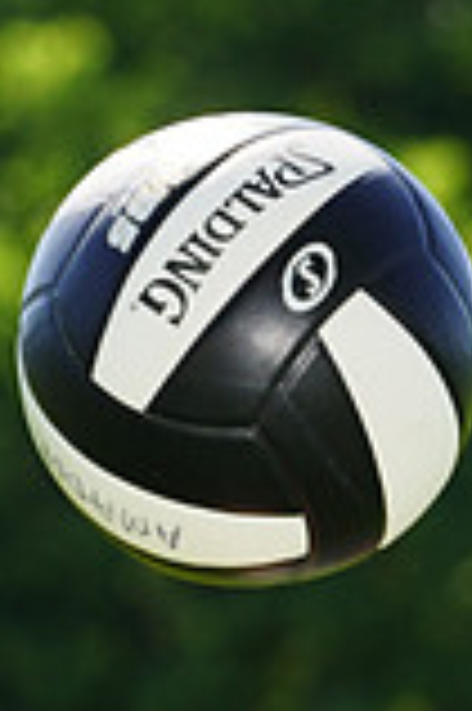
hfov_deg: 1.3
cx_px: 674
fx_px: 21009
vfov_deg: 1.9
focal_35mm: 1066
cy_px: 1152
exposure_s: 1/200
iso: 200
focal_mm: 291
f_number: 11
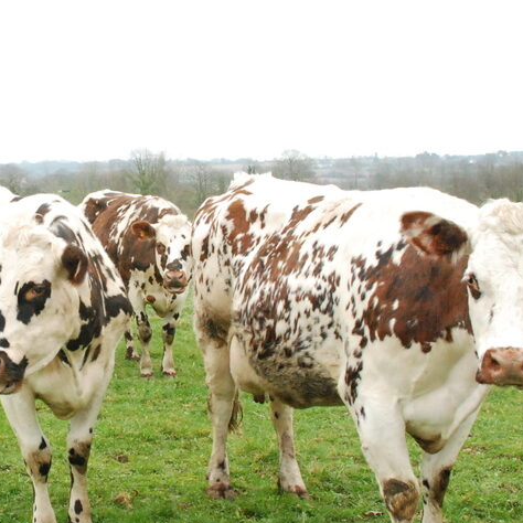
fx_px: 1214
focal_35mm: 71
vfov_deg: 24.3
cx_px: 79
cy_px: 279
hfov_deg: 23.8
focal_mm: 22
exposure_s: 1/125
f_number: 11
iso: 1600
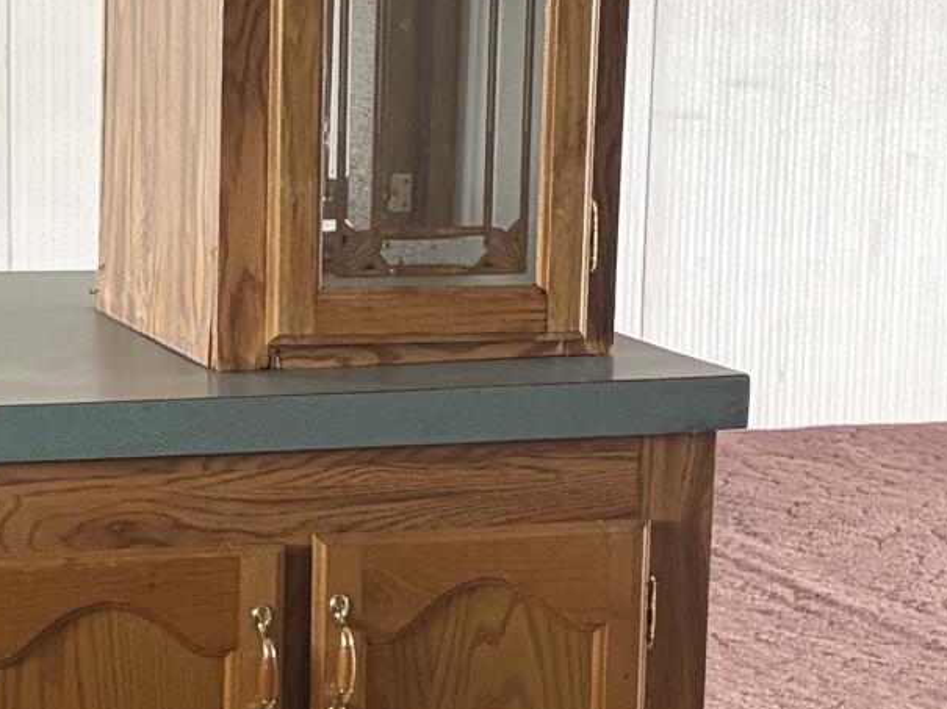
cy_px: 565
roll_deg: -0.3
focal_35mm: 129
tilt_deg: -11.3
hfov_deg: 15.2
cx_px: 274
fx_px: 3527
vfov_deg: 11.4
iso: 160
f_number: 1.6
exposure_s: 1/60
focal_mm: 5.96
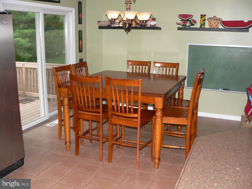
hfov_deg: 51.4
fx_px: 262
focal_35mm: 36
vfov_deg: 39.7
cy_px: 94
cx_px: 126
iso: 300
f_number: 2.8
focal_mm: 6
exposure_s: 1/60
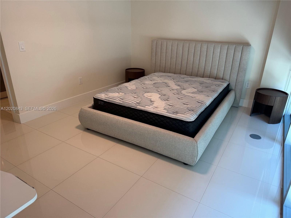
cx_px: 146
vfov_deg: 56.8
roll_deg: -0.5
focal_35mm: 24
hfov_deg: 71.6
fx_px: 202
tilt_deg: -22.5
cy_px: 109
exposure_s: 1/120
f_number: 1.78
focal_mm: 6.76
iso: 125
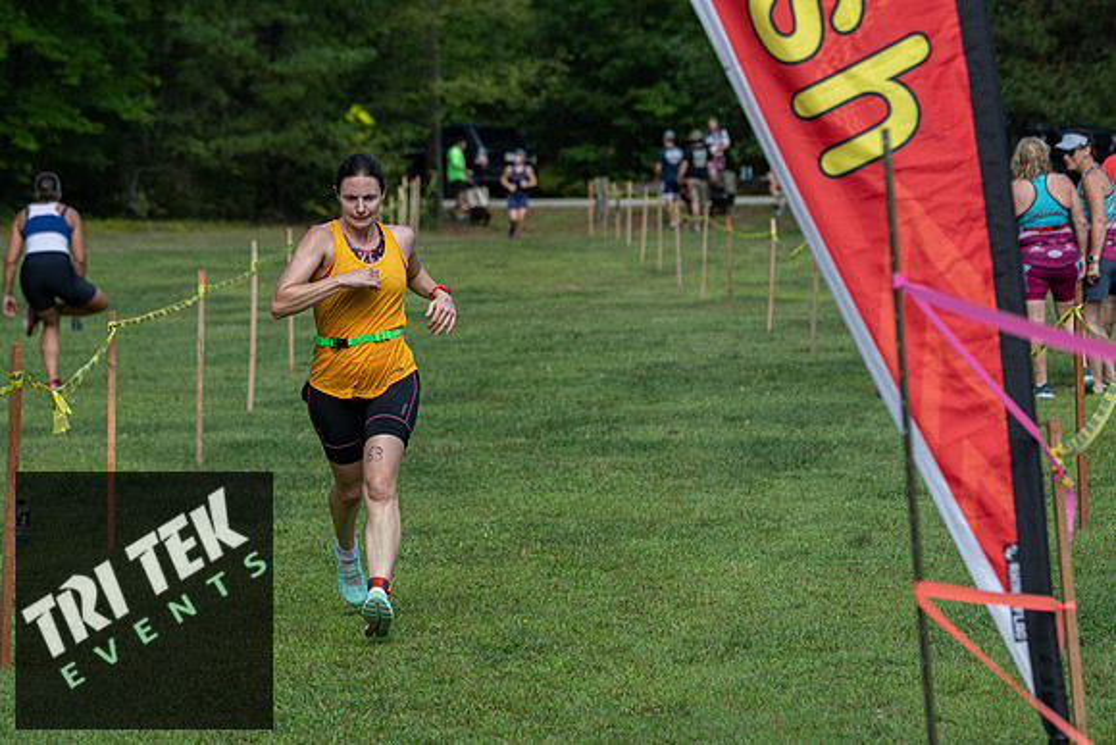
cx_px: 558
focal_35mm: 135
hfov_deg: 15.2
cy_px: 372
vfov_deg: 10.2
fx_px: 4186
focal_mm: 135
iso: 250
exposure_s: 1/800
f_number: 5.6
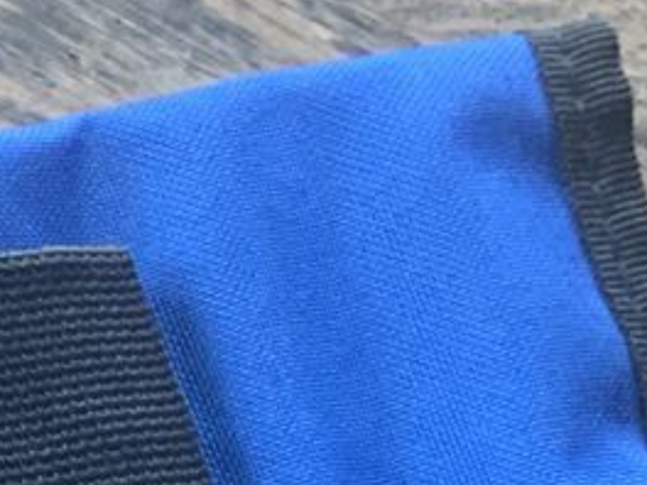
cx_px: -899
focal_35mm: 211
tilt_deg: -74.9
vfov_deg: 6.7
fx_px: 3944
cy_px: 1178
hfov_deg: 8.6
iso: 80
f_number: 1.8
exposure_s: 1/50
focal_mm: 3
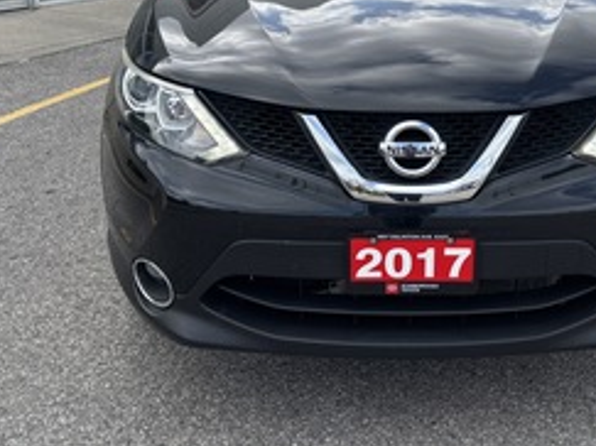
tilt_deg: -11.6
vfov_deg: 31.2
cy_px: 77
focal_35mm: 45
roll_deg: +1.1
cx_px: 397
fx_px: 774
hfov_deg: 41.6
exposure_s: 1/1103
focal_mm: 5.96
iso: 50
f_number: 1.6
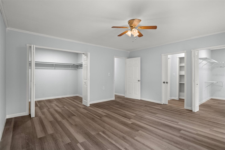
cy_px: 75
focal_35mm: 17
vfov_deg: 70.4
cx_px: 112
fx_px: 106
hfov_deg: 93.3
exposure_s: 3.2
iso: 320
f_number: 8
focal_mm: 17
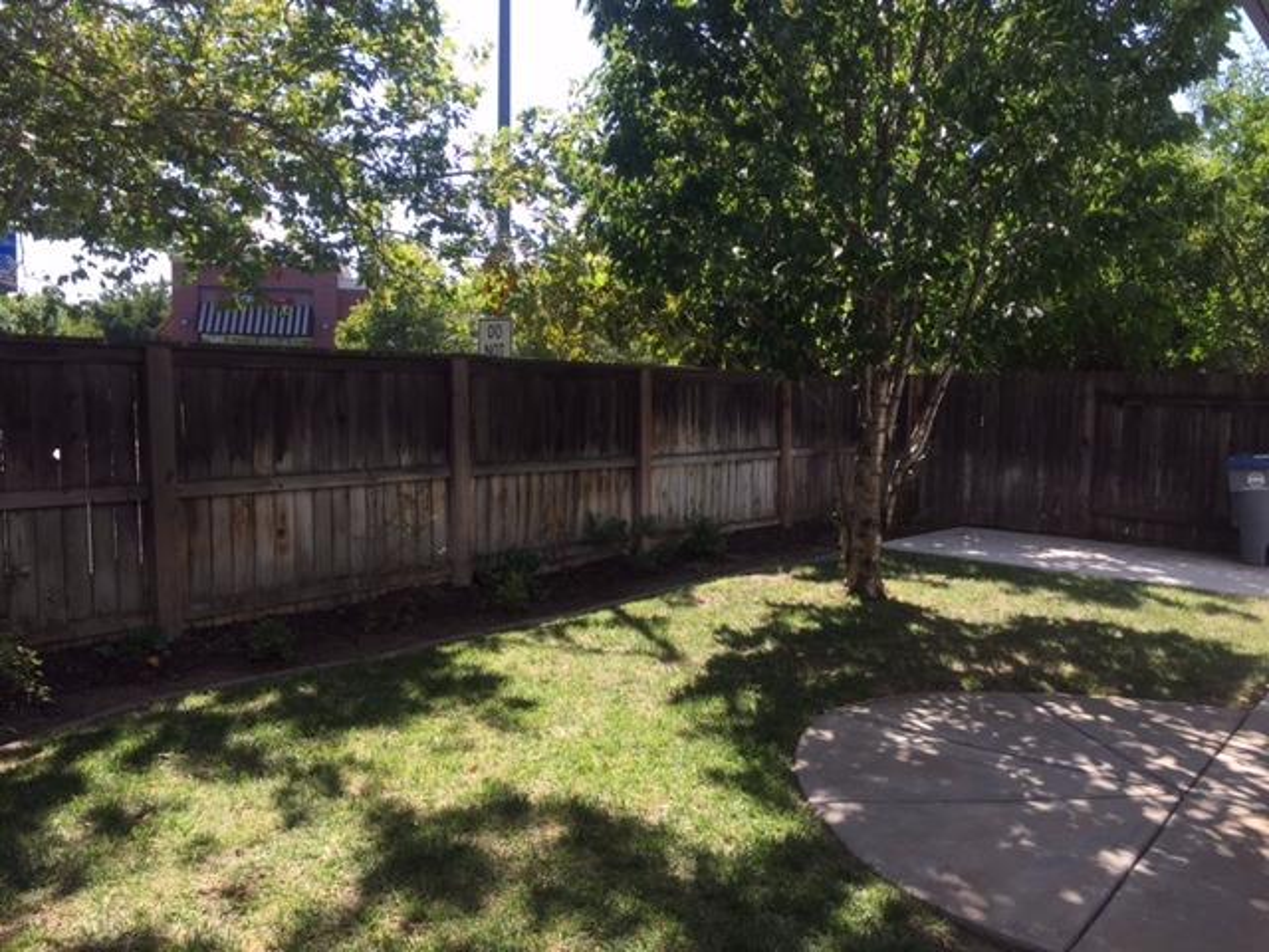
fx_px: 1063
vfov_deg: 48.2
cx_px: 634
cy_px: 476
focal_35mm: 29
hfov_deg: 61.7
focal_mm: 4.15
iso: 32
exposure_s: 1/542
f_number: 2.2
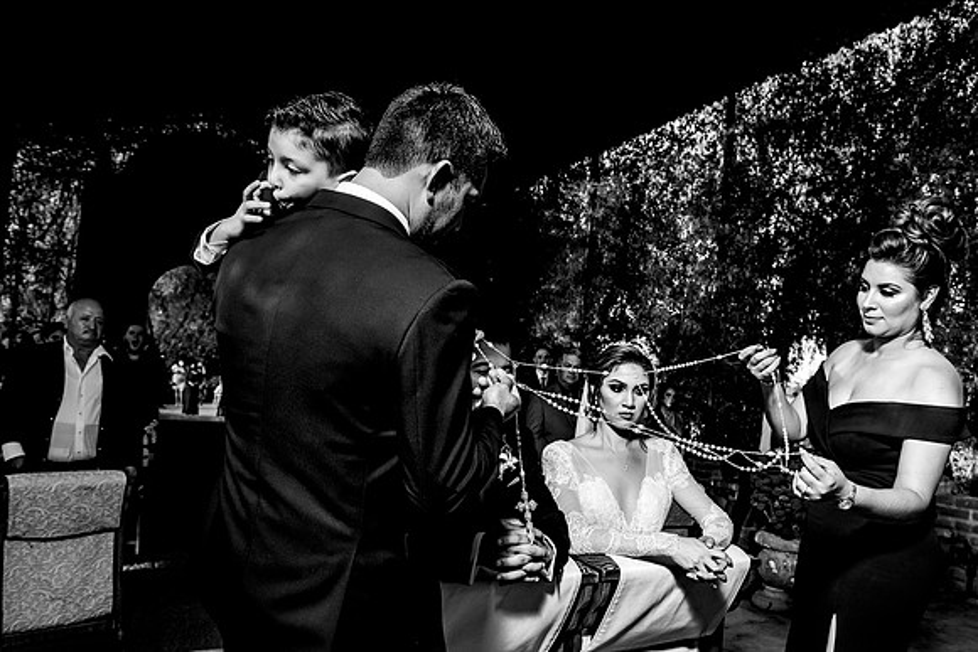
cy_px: 356
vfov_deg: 47.8
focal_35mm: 27
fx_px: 735
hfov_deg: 67.2
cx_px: 514
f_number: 6.3
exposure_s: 1/160
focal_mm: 24
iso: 800
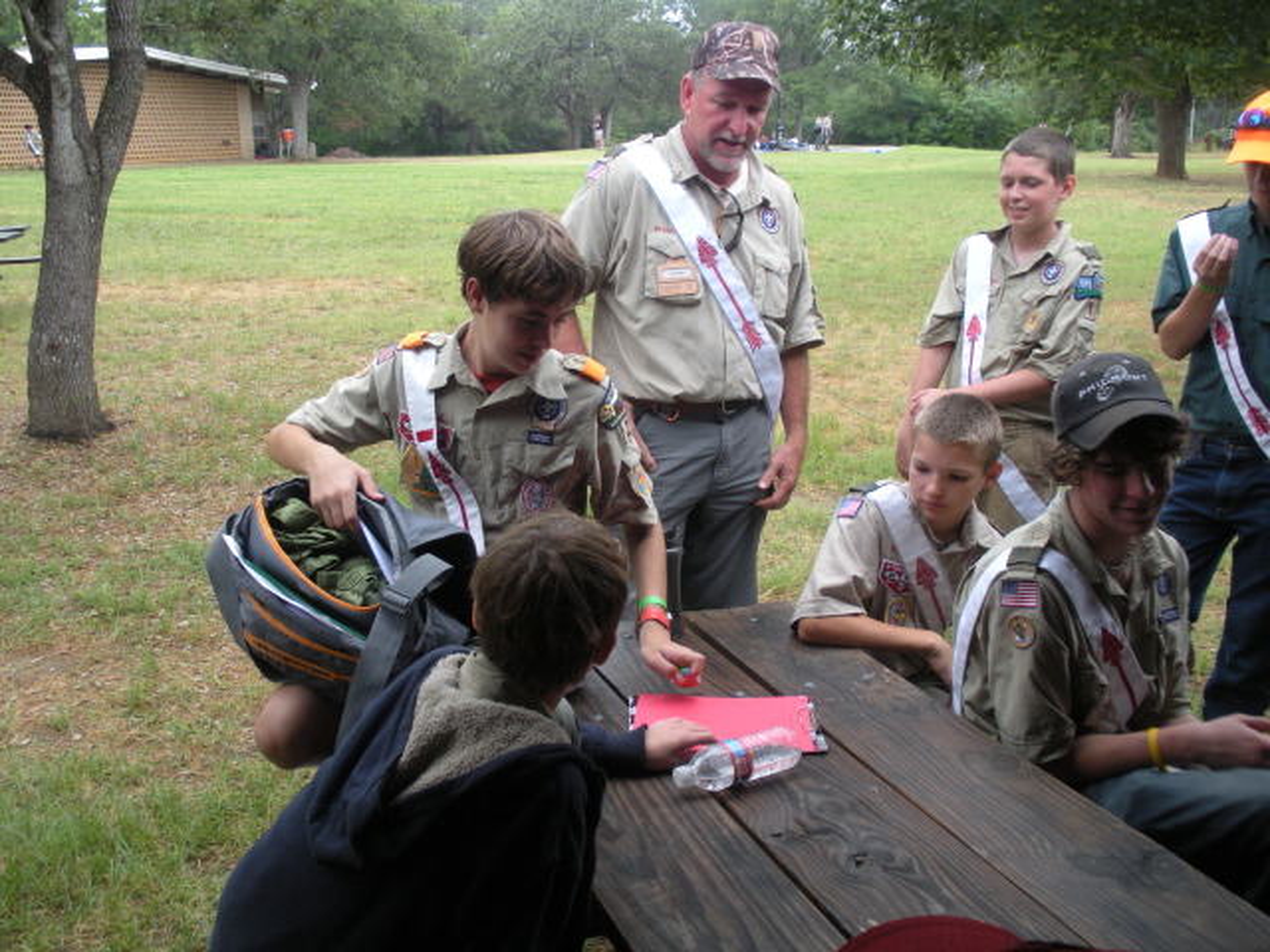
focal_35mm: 36
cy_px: 476
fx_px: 1321
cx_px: 635
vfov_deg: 39.7
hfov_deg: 51.4
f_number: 3.5
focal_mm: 6.3
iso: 114
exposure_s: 1/76.1
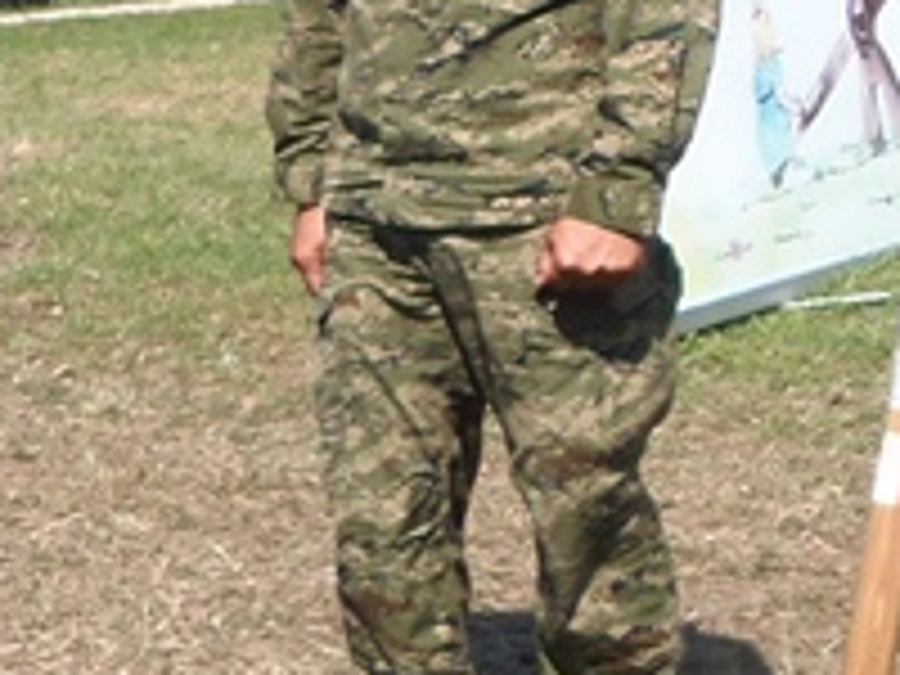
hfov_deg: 14.4
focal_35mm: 123
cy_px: 140
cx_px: -639
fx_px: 3198
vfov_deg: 12.0
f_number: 2.9
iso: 64
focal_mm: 4.3
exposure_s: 1/800
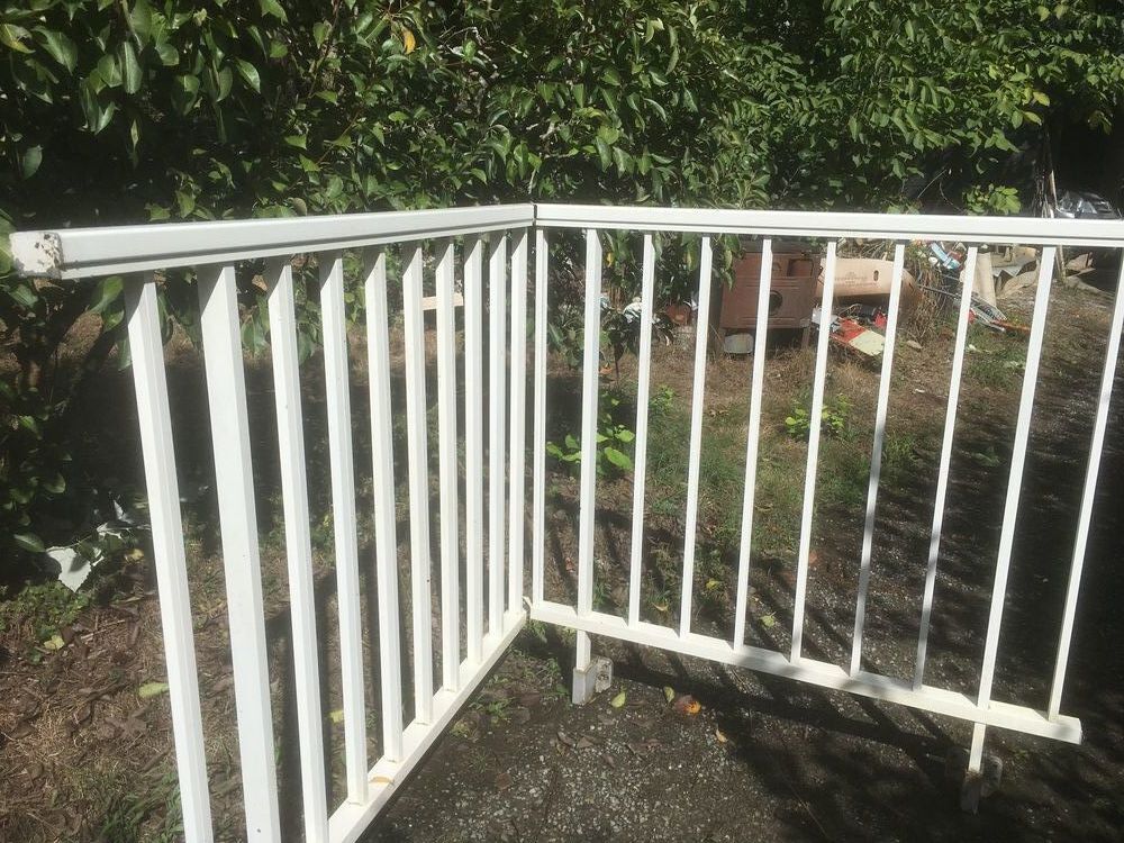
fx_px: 942
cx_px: 562
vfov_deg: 48.2
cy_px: 422
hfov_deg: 61.7
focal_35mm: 29
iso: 25
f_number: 2.2
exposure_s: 1/3497
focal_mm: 4.15
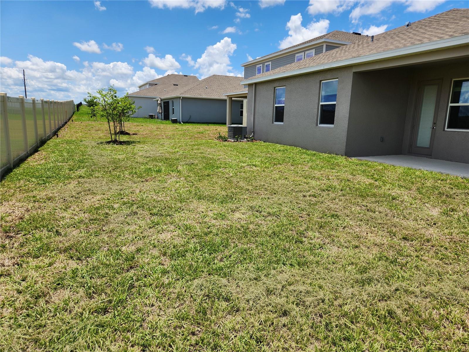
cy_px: 176
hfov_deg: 73.9
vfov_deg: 58.9
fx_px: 312
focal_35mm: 23
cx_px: 234
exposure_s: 1/1920
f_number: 1.8
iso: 20
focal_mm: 5.4
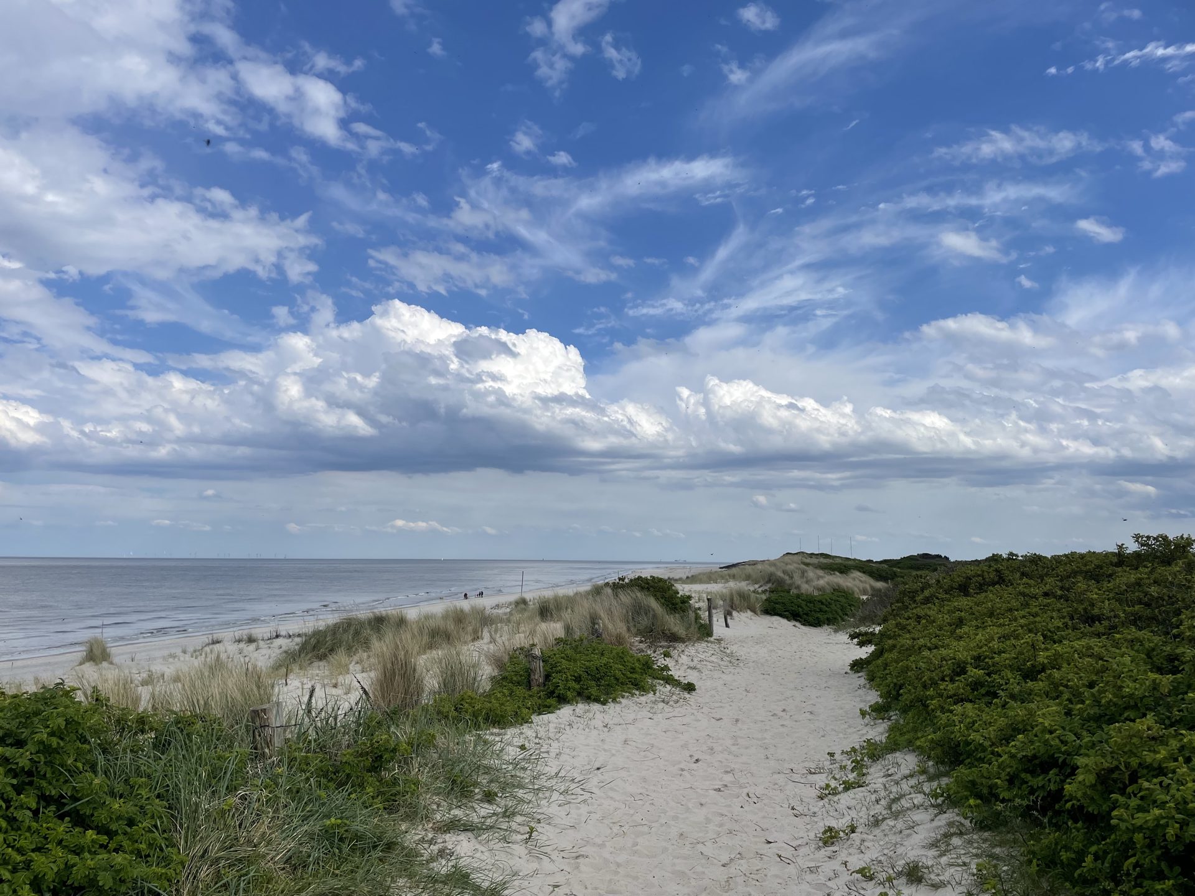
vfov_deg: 53.1
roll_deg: +0.1
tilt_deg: +7.7
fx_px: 898
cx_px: 598
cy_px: 448
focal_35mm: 26
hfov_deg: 67.3
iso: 32
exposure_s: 1/6494
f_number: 1.6
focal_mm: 4.2
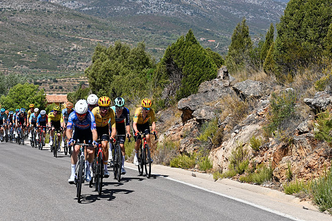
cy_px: 48
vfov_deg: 10.6
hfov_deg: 15.8
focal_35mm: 129
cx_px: 97
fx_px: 1190
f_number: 8
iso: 250
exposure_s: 1/1250
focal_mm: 82
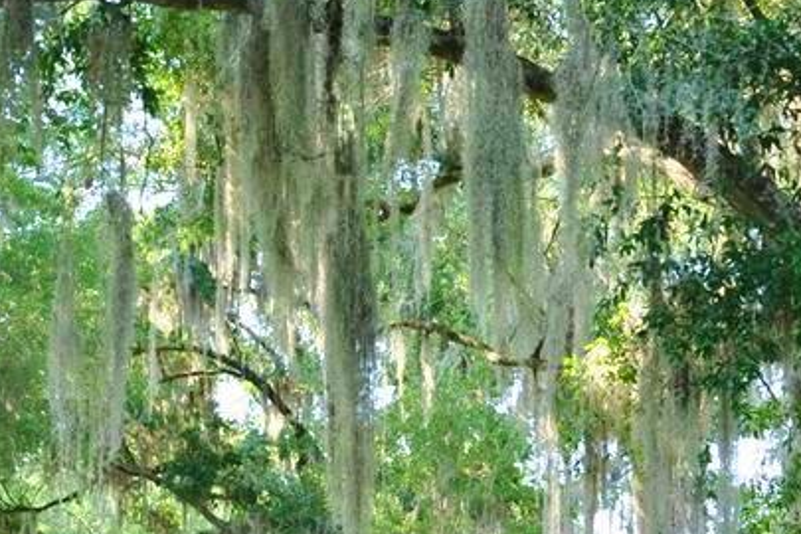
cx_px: 14
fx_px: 1713
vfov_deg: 16.9
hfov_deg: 25.1
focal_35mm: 77
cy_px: 653
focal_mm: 18
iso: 200
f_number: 7.1
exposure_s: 1/50
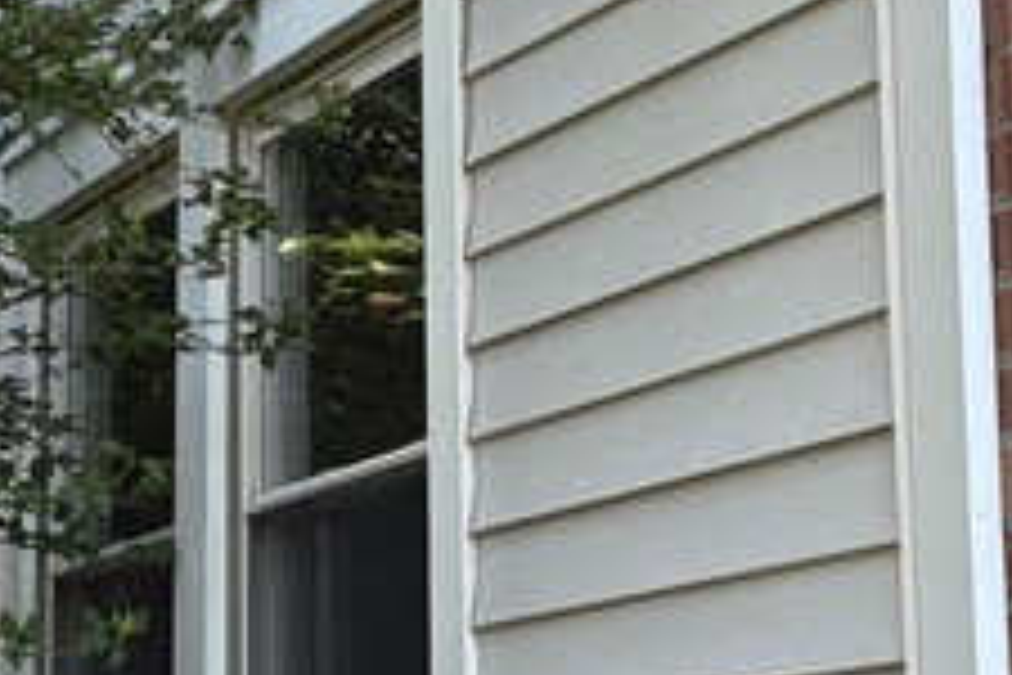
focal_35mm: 123
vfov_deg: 11.1
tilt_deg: +12.7
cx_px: 135
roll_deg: -0.2
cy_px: 189
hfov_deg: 16.5
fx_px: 3457
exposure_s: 1/459
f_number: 1.6
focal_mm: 5.96
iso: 50
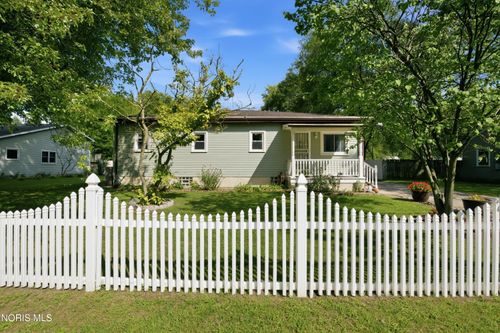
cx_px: 250
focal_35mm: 16
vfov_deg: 75.5
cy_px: 166
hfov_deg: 98.6
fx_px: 215
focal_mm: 15.5
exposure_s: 1/2500
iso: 400
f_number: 8
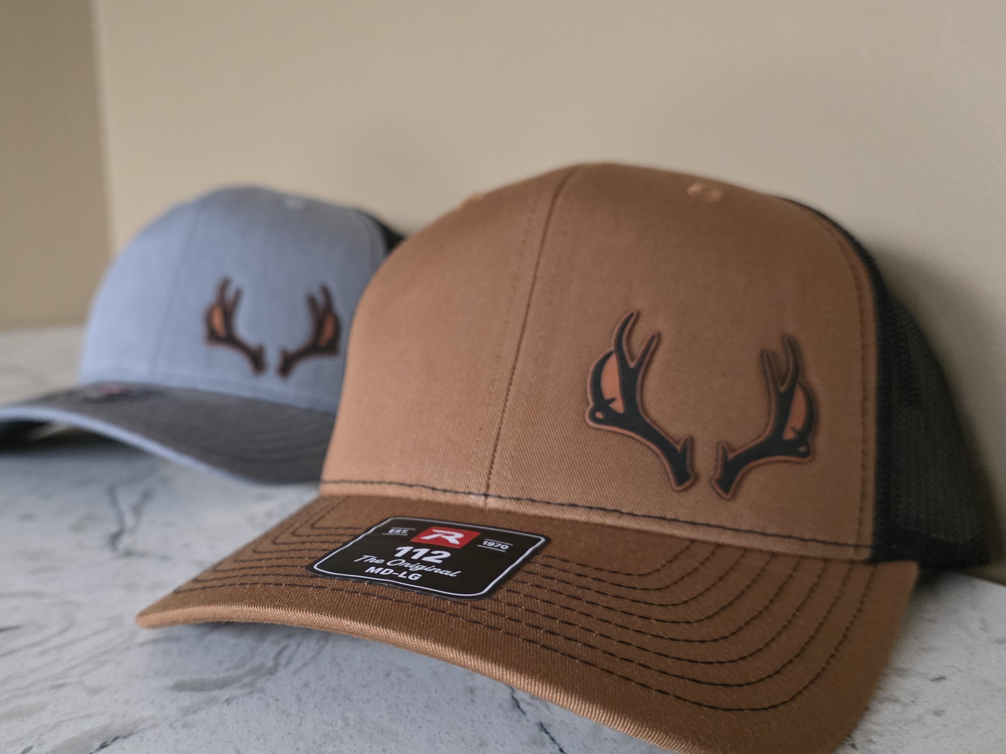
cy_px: 459
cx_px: 370
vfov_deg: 41.6
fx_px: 988
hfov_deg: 53.3
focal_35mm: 34
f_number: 1.7
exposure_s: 1/120
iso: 2500
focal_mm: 6.3
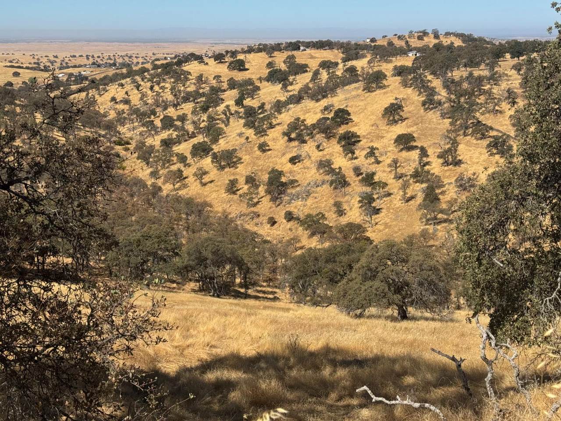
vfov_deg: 30.3
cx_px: 280
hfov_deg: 39.7
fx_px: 778
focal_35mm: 48
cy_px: 210
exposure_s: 1/5376
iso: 64
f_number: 1.78
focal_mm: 6.76
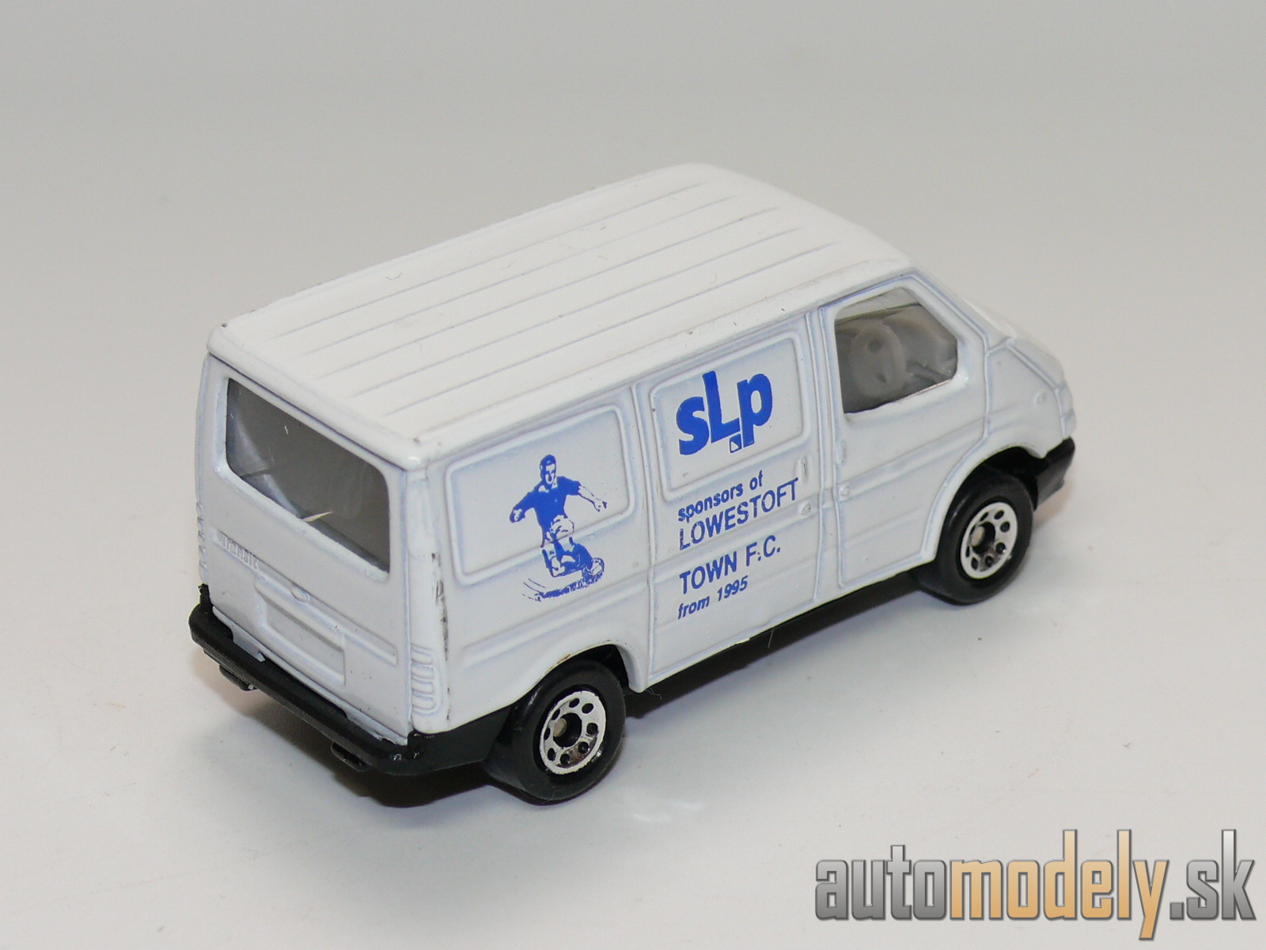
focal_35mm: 97
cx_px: 633
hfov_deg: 20.2
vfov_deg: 15.2
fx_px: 3548
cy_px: 475
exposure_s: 1/30
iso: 100
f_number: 4
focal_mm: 13.2
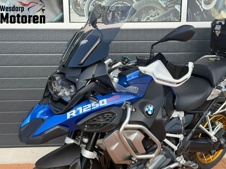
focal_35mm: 48
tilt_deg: -12.9
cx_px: 113
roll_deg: +0.3
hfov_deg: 39.7
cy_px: 84
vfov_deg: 30.3
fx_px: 313
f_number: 1.78
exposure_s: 1/1070
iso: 100
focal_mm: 6.76
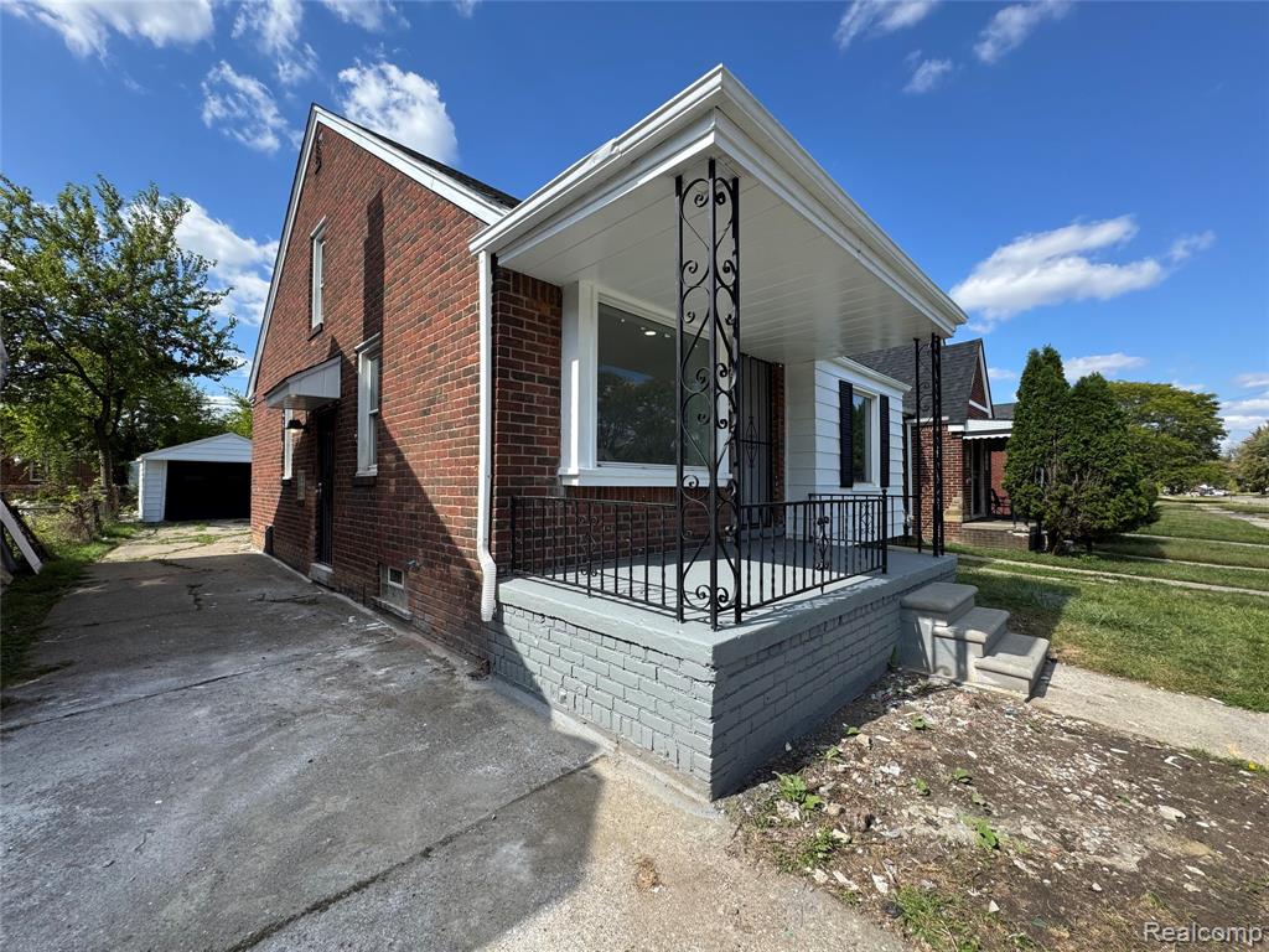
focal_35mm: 14
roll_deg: -0.7
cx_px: 634
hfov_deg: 102.1
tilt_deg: -0.8
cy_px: 476
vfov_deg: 85.7
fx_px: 513
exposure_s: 1/956
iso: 40
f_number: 2.2
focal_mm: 2.22
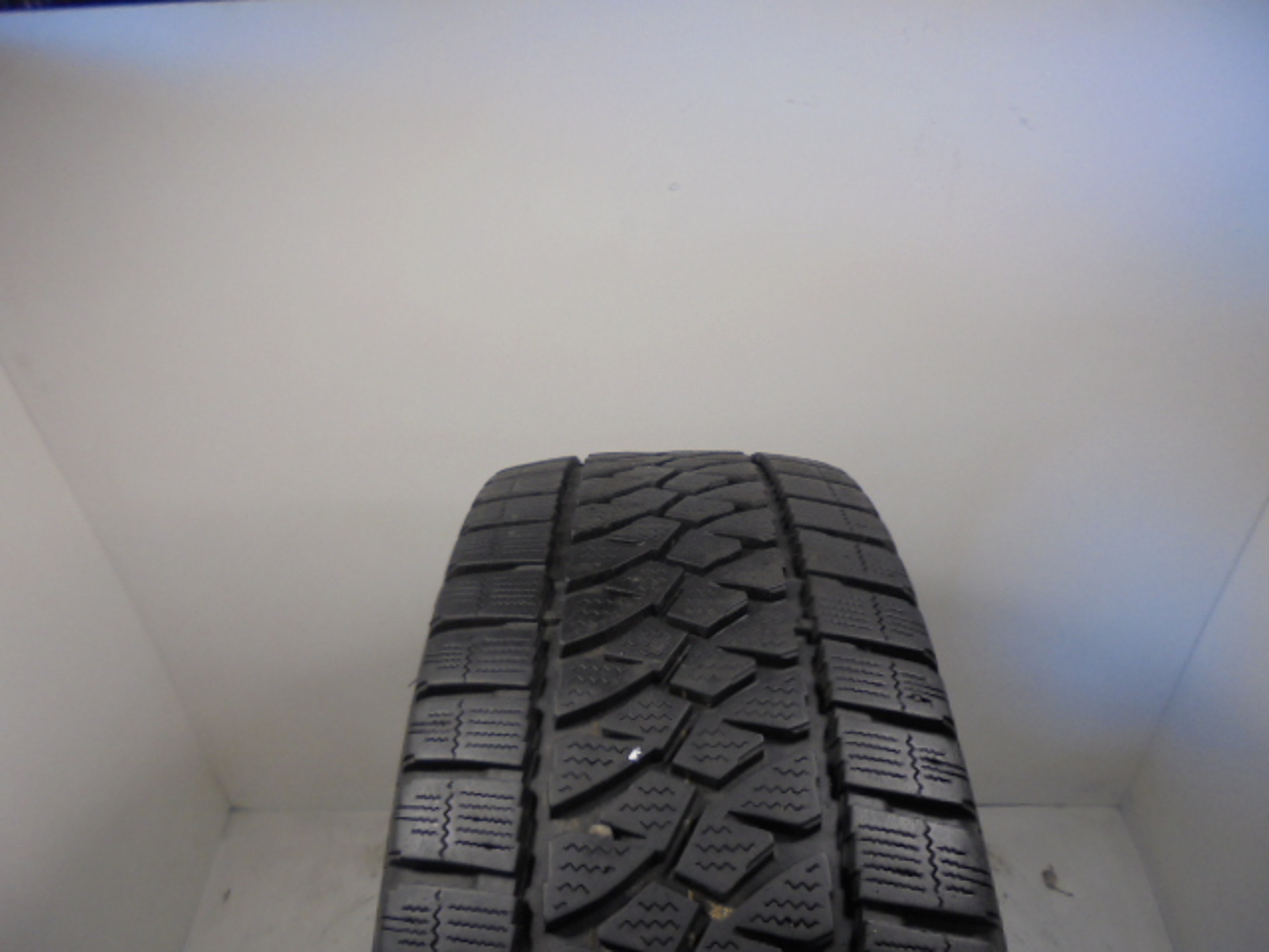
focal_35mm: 26
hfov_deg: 67.3
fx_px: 953
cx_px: 634
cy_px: 476
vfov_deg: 53.1
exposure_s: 1/40
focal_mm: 4.6
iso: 100
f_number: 3.5
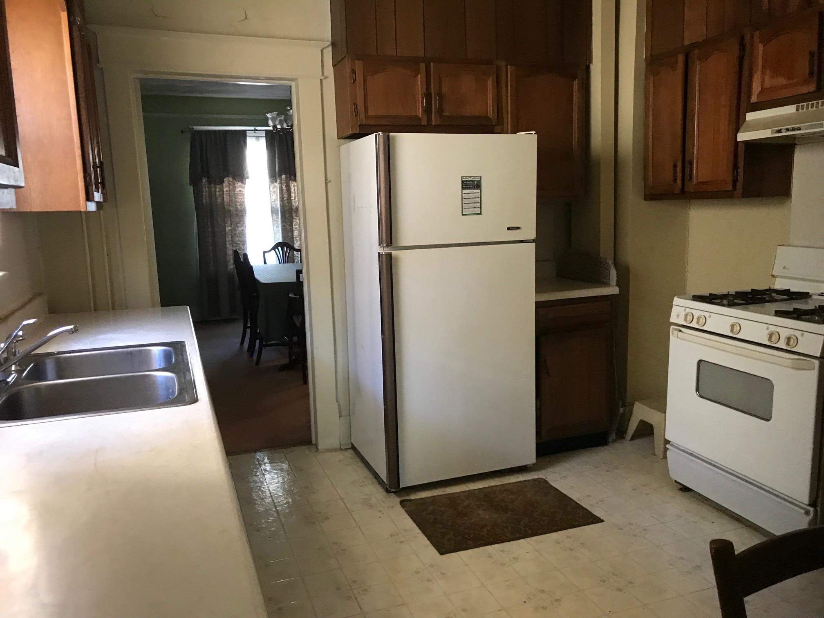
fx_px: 667
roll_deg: +1.7
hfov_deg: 63.4
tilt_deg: -8.1
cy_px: 309
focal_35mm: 28
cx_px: 412
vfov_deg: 49.7
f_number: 1.8
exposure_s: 1/12
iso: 100
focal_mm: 3.99
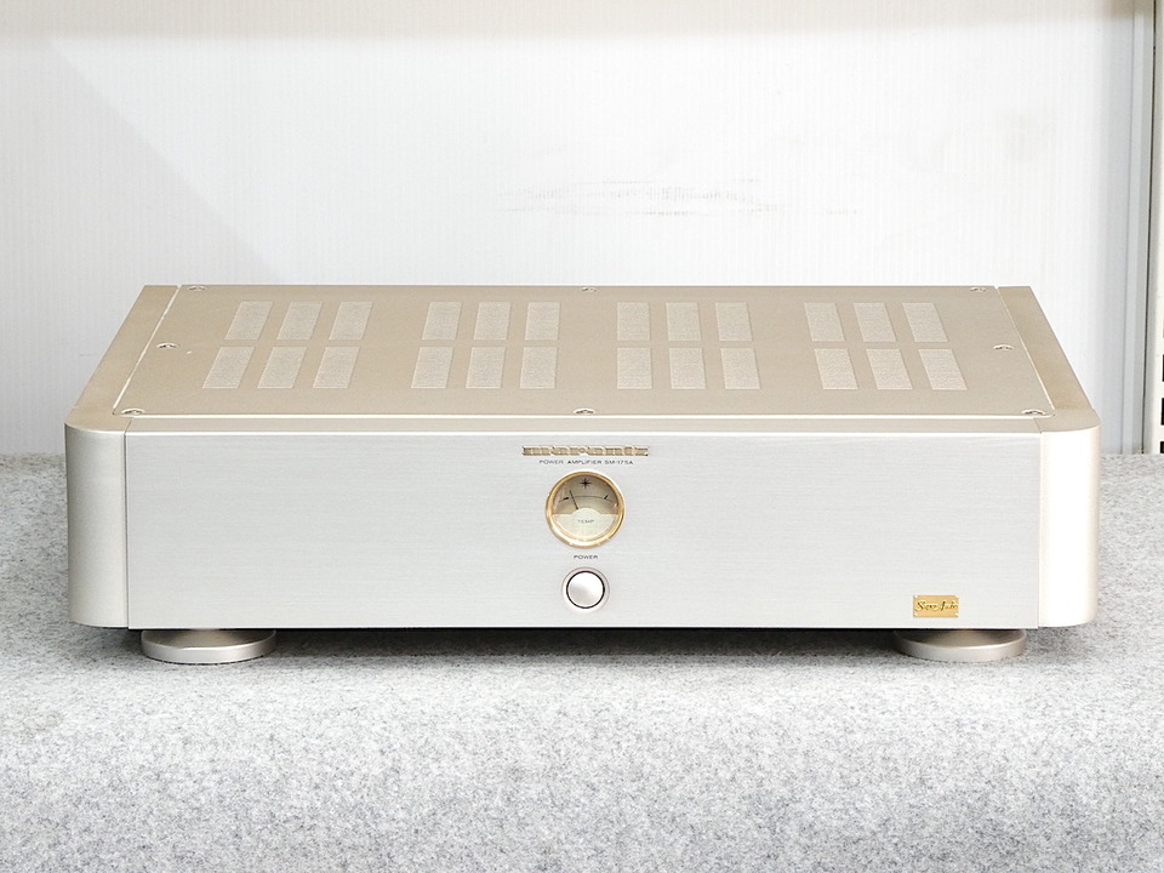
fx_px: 4540
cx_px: 582
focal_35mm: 135
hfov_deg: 14.6
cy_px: 436
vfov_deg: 11.0
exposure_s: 1/13
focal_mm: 24.2
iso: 400
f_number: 5.6
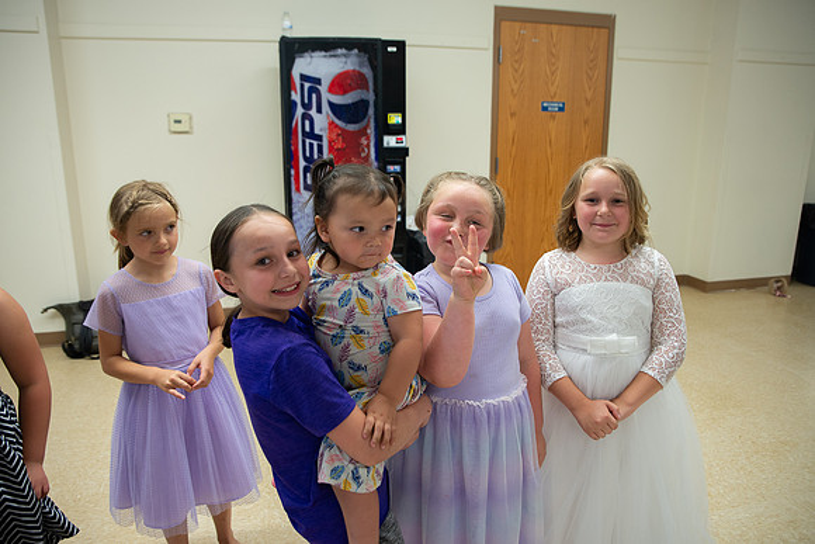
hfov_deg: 71.3
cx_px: 408
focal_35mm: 25
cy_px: 272
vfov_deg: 51.2
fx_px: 568
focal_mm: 24
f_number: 3.2
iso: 640
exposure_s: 1/125
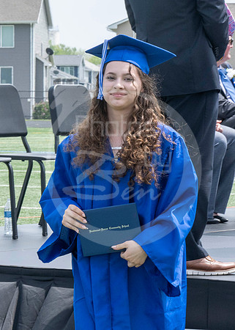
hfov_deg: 6.5
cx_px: 7
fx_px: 2056
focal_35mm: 220
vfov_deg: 9.2
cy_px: 115
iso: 200
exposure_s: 1/250
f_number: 13
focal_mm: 70
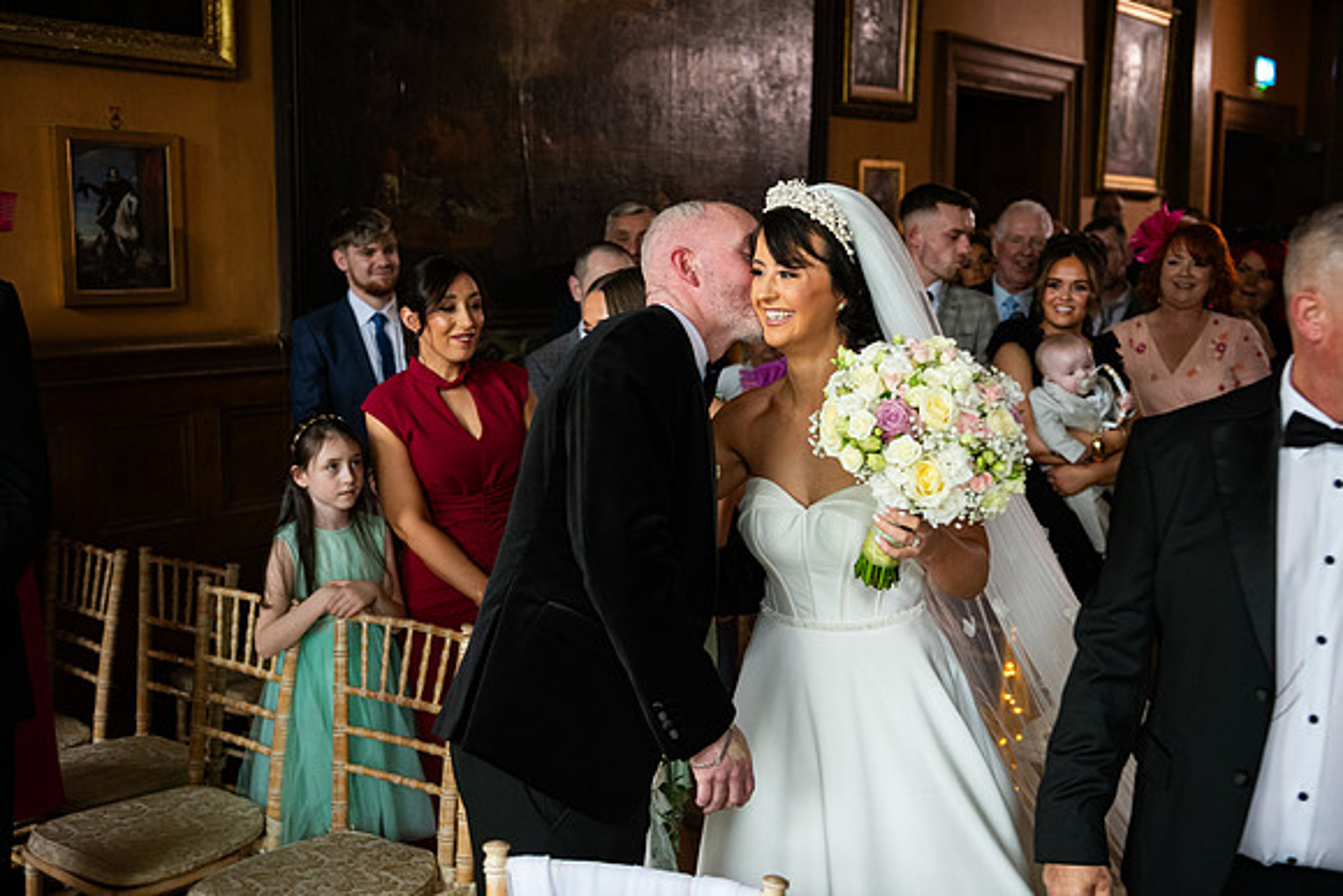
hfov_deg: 48.4
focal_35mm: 40
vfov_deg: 33.4
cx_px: 672
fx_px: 1493
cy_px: 448
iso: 800
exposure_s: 1/160
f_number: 3.5
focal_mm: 40
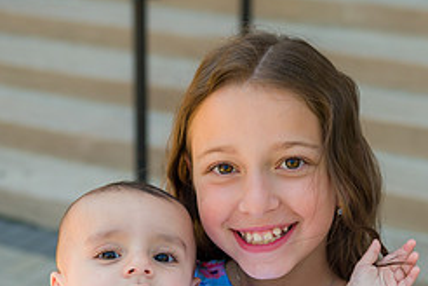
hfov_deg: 20.6
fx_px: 1177
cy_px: 289
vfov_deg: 13.6
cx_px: 252
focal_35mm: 99
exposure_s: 1/1000
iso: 320
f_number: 4
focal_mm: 42
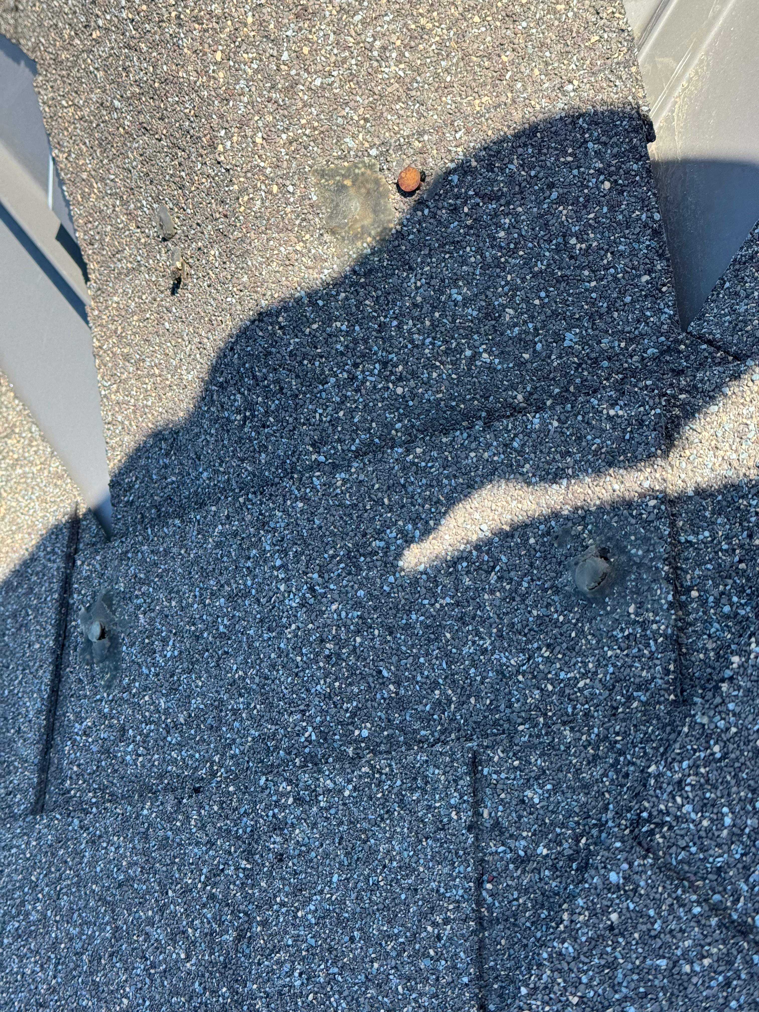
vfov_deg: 39.7
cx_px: 380
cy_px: 506
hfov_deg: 30.3
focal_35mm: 48
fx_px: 1403
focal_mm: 6.76
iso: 64
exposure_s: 1/1869
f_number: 1.78
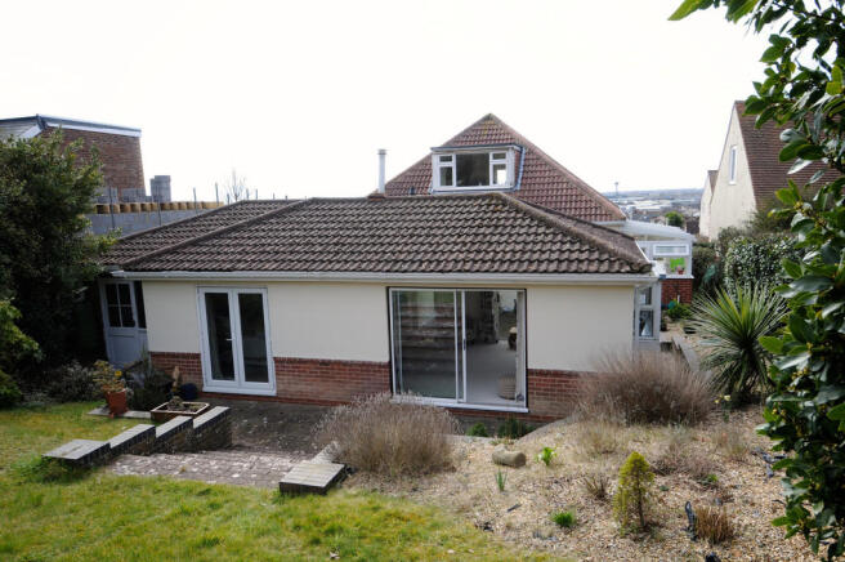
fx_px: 598
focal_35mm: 26
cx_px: 422
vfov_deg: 50.3
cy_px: 281
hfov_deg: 70.5
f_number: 10
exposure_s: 1/125
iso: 200
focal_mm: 17
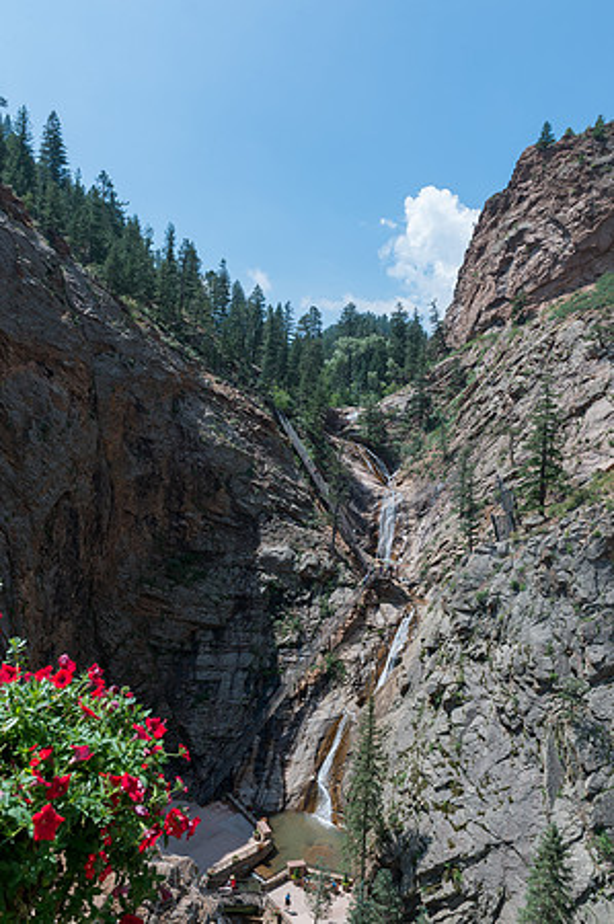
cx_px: 307
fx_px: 615
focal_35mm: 24
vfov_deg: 73.8
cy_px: 462
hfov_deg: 53.0
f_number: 10
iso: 100
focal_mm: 24
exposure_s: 1/60
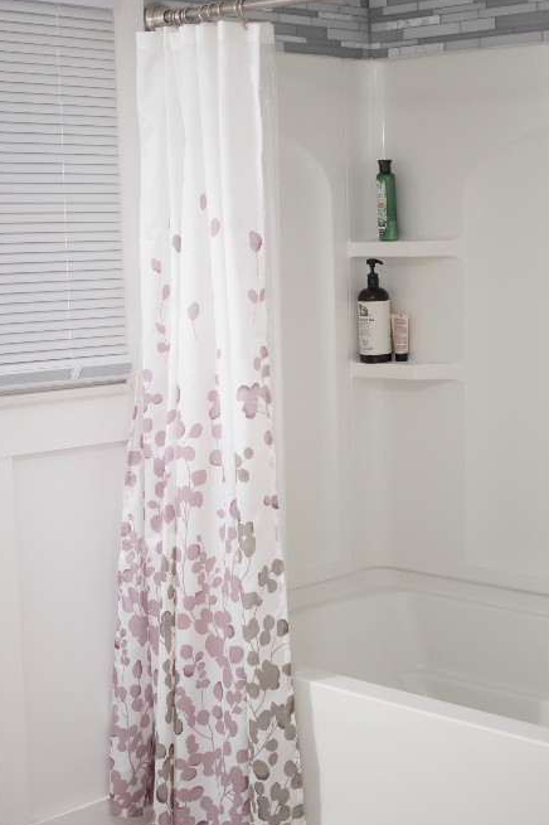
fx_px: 1397
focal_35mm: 61
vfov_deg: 32.9
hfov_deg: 22.2
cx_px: 276
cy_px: 389
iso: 400
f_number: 1.8
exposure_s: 1/125
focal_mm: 35
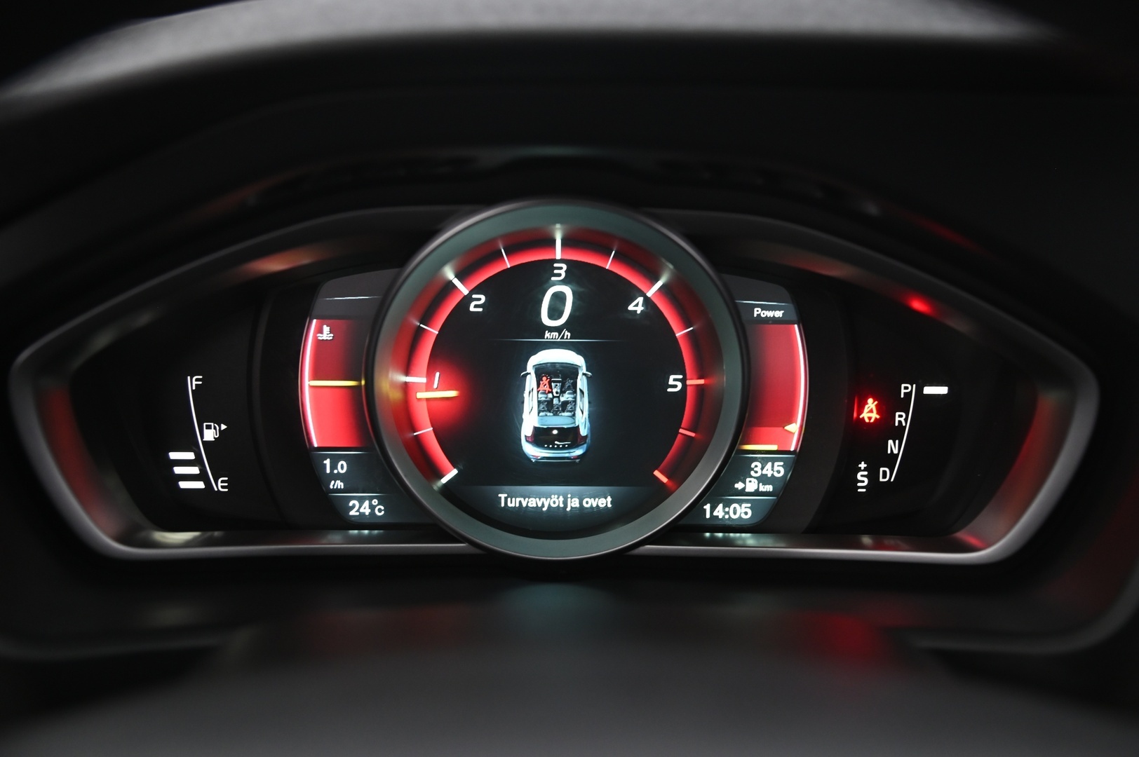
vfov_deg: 28.0
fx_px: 1517
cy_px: 378
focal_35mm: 48
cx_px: 570
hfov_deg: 41.1
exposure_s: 1/20
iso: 2000
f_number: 4
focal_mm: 48
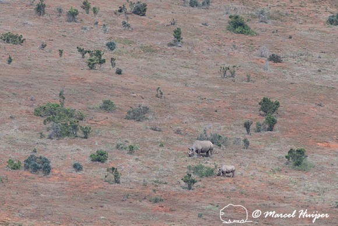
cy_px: 96
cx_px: 132
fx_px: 8238
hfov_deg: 2.4
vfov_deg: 1.6
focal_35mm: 877
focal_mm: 600
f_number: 9
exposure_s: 1/1600
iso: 800
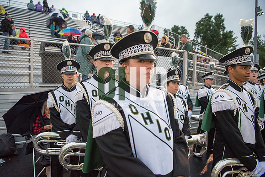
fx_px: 177
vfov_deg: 53.2
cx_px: 132
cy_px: 88
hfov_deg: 73.7
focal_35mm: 24
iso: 2000
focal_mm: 24
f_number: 3.2
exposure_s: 1/800
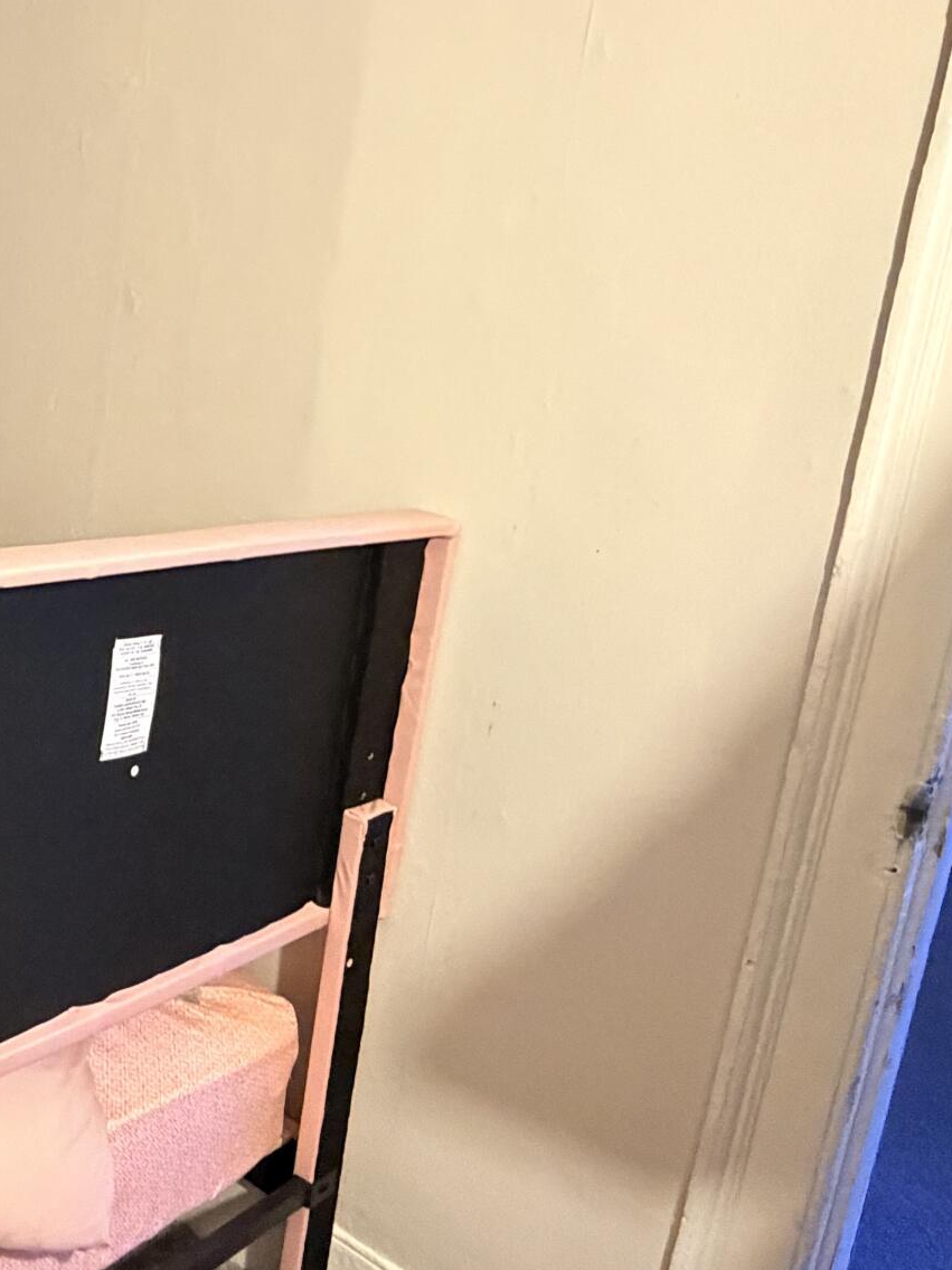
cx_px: -105
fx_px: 1357
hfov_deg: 33.5
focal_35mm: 37
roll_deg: -5.5
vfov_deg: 49.9
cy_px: 535
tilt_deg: -11.8
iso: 800
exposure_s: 1/60
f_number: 2.2
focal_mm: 2.22
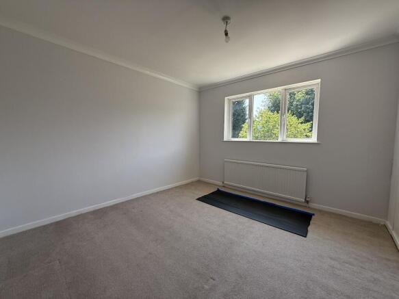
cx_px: 200
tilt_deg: -4.0
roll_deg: +0.3
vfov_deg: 85.7
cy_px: 150
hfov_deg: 102.1
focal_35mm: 14
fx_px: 161
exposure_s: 1/205
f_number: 2.2
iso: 64
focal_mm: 2.22
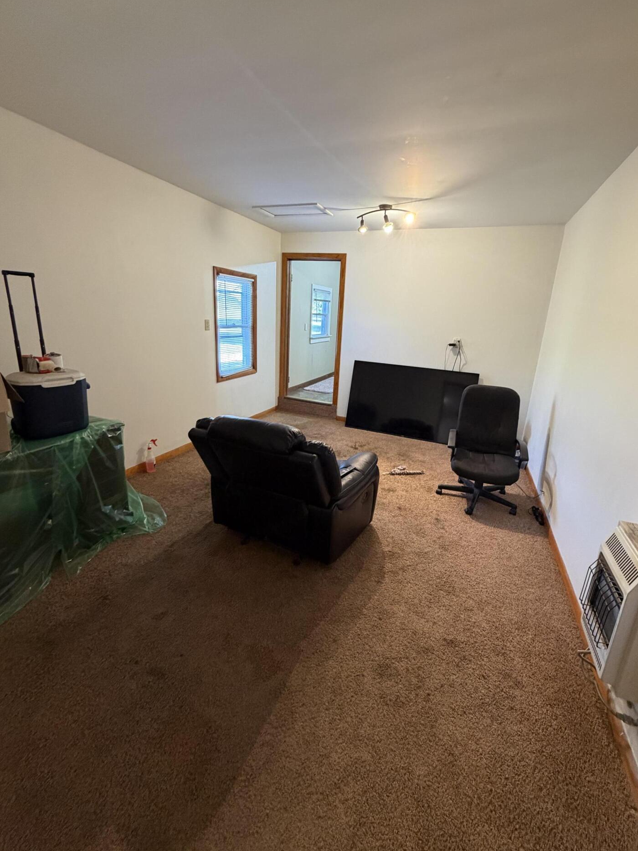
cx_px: 334
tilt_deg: -15.0
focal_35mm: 15
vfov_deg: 98.1
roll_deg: -3.0
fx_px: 369
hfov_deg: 81.7
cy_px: 413
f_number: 2.2
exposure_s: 1/60
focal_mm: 2.22
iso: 400
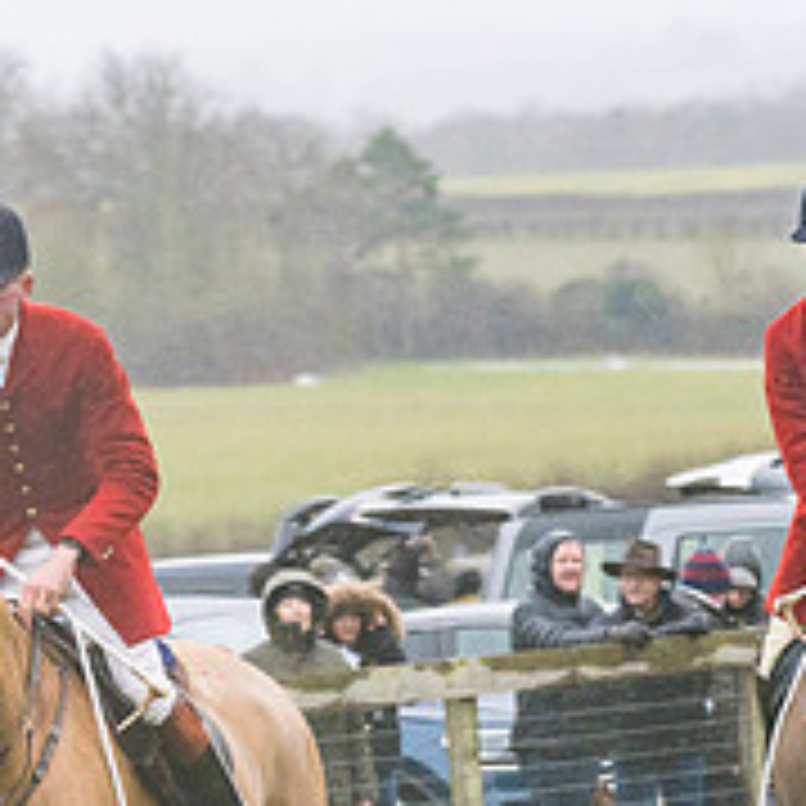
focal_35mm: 432
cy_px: 756
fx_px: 11380
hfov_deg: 4.1
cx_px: -13
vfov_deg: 4.1
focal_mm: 135
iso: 1600
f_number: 4
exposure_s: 1/1000
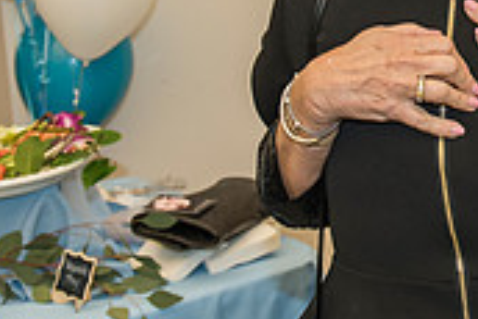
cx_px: 522
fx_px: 1435
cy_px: -76
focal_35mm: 108
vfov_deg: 12.4
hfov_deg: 18.2
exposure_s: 1/100
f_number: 4
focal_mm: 32
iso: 1250
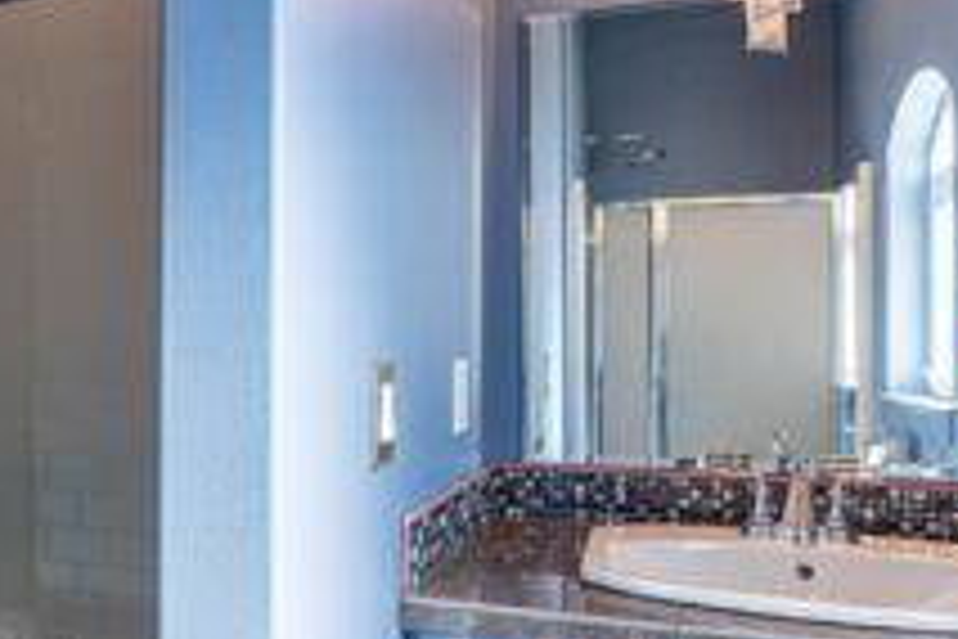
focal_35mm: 30
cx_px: 270
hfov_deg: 59.4
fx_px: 798
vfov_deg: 43.6
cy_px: 335
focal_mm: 16
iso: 200
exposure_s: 1/100
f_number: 8
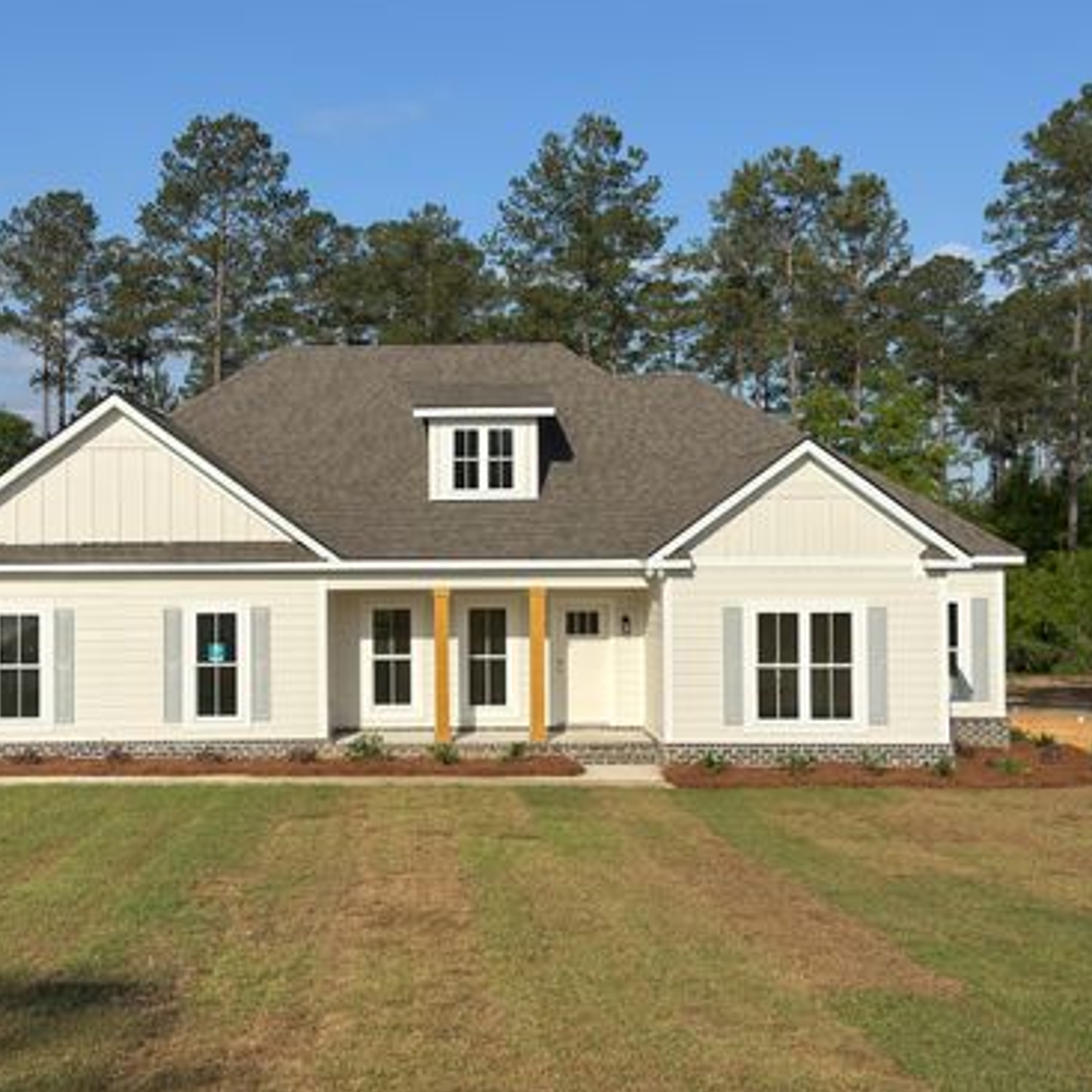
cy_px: 537
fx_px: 1677
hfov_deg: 35.9
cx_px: 440
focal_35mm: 47
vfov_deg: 36.1
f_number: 1.78
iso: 64
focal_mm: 6.76
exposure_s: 1/7299
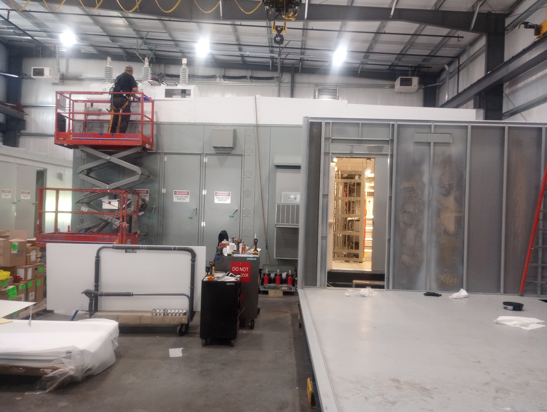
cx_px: 274
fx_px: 443
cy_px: 206
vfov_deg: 49.9
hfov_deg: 63.4
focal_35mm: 28
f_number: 1.8
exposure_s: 1/25
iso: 912
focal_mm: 4.27
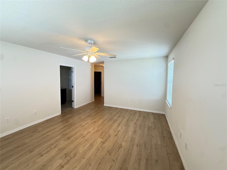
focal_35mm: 14
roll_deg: -0.4
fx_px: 92
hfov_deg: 102.1
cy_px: 85
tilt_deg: -3.1
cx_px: 114
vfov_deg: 85.7
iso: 200
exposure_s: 1/60
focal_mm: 2.22
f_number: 2.2
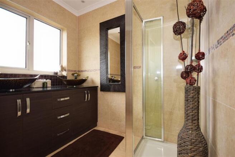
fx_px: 108
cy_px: 78
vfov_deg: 72.0
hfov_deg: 95.0
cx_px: 118
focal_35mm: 16
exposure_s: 1/30
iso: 100
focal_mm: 11
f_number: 5.6
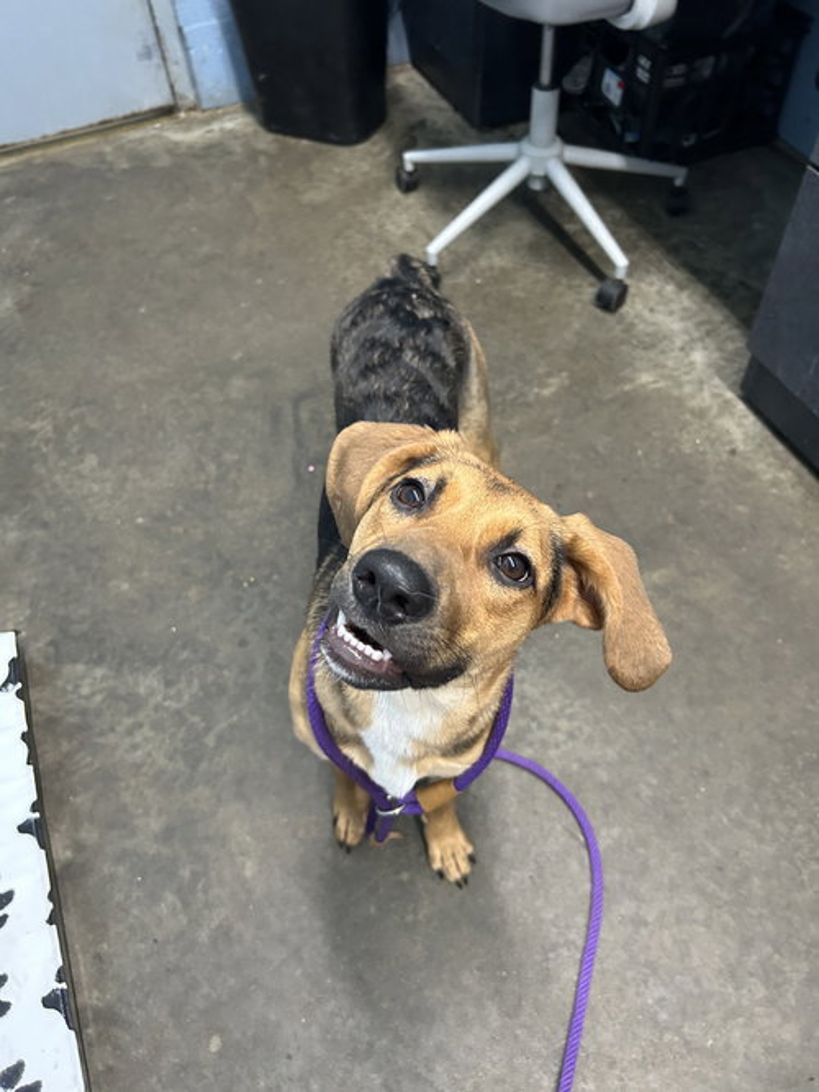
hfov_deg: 53.0
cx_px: 410
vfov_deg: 67.3
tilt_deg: -53.3
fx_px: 820
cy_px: 546
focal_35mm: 26
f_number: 1.5
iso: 320
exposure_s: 1/60
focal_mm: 5.7
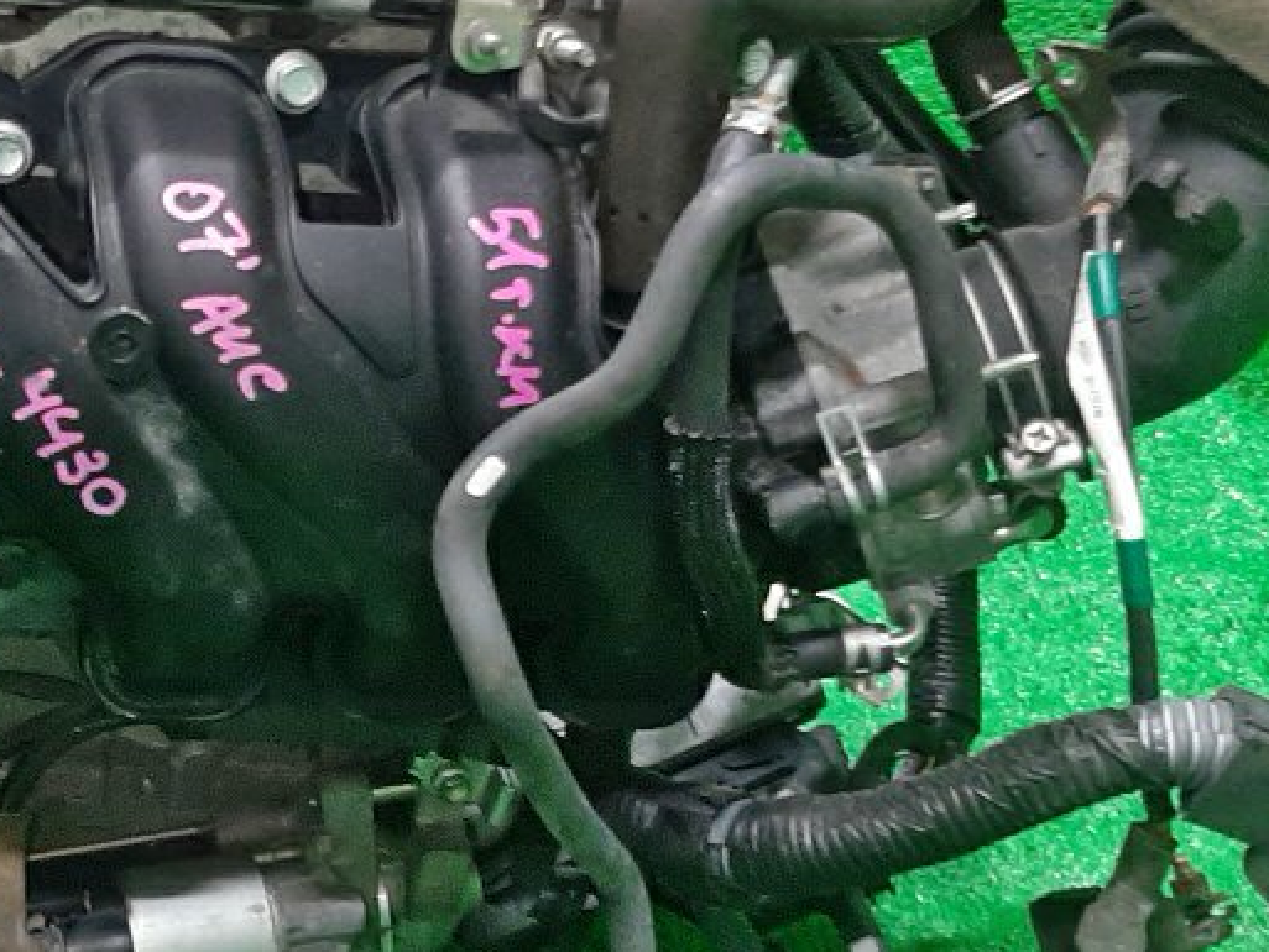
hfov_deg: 26.1
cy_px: 480
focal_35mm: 73
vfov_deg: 20.2
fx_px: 2677
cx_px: 203
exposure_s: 1/50
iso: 214
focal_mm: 3.93
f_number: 1.7
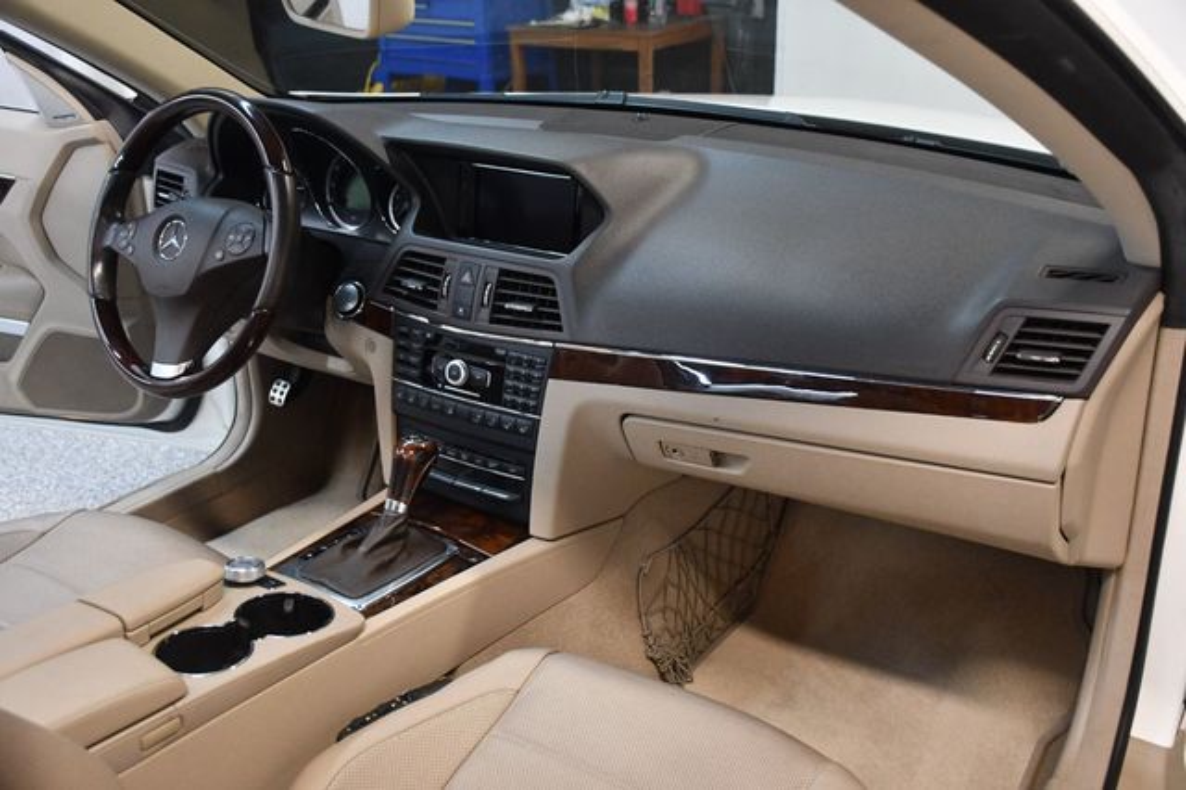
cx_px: 593
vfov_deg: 38.8
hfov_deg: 55.8
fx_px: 1119
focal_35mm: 34
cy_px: 395
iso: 3200
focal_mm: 23
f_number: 3.8
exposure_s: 1/100
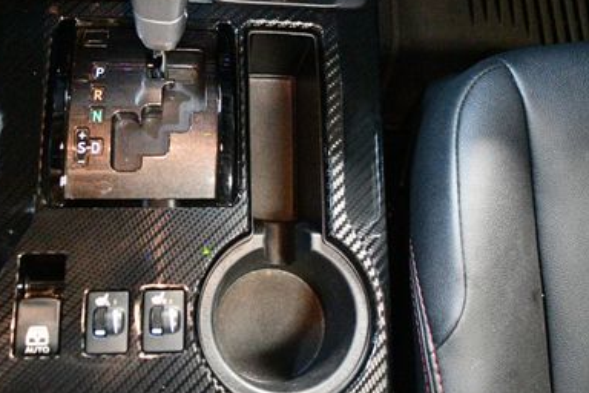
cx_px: 298
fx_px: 736
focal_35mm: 45
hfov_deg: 43.6
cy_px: 120
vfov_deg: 29.6
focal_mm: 18
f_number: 3.5
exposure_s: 1/30
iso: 12800
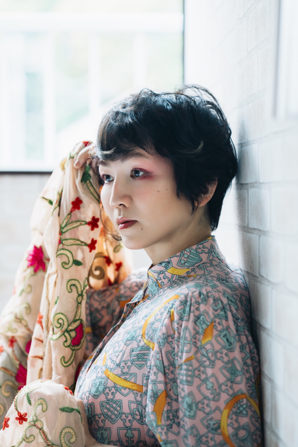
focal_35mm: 85
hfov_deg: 16.1
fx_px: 1056
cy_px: 224
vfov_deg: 23.9
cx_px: 149
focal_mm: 85
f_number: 2.8
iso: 250
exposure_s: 1/200
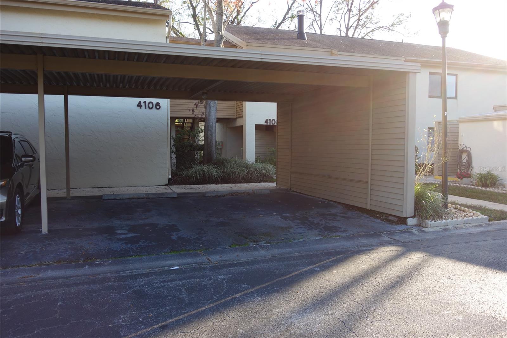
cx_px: 254
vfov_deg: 46.4
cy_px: 169
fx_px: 394
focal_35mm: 28
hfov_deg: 65.5
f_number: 5
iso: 125
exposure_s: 1/100
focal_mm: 10.4
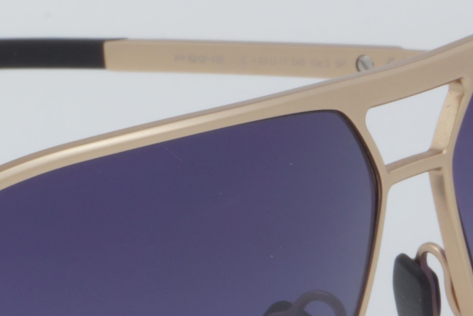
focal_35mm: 259
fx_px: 3403
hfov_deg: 7.9
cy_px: 338
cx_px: -93
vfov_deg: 5.3
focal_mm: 50
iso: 100
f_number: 32
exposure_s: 1/3
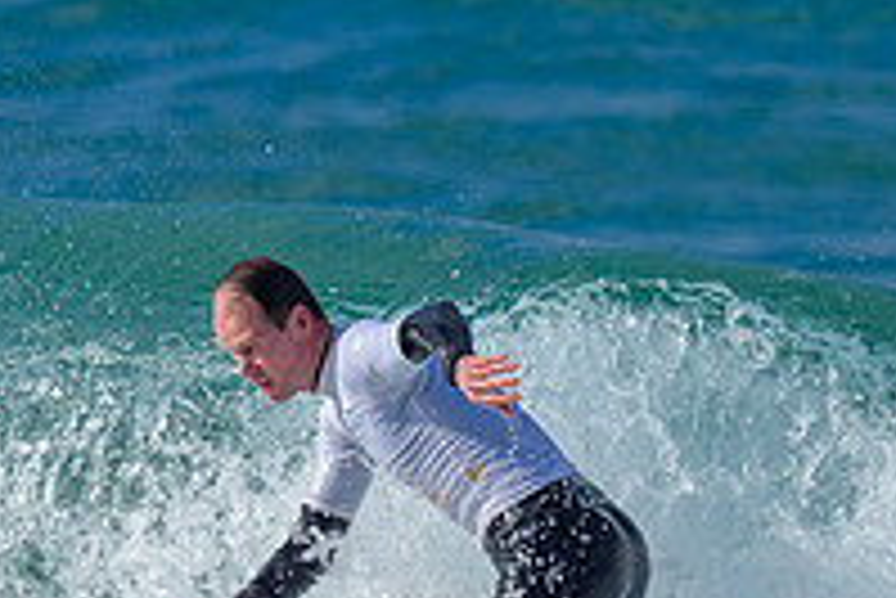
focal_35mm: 3205
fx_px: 79824
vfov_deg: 0.4
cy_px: 428
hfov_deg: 0.6
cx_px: 144
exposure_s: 1/2000
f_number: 6.3
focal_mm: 800
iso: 220
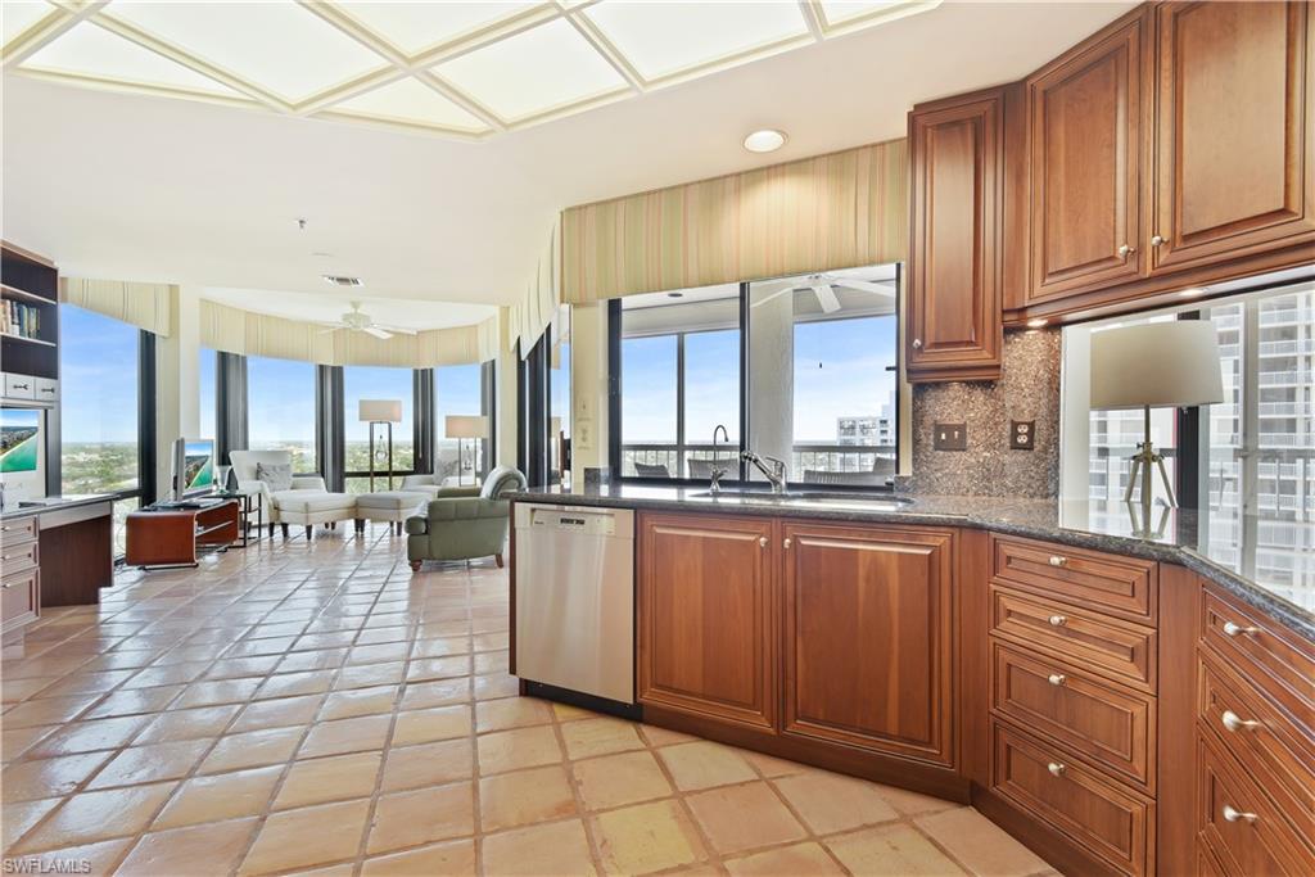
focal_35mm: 16
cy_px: 438
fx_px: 584
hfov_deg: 96.7
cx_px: 658
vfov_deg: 73.8
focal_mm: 16
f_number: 11
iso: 400
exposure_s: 1
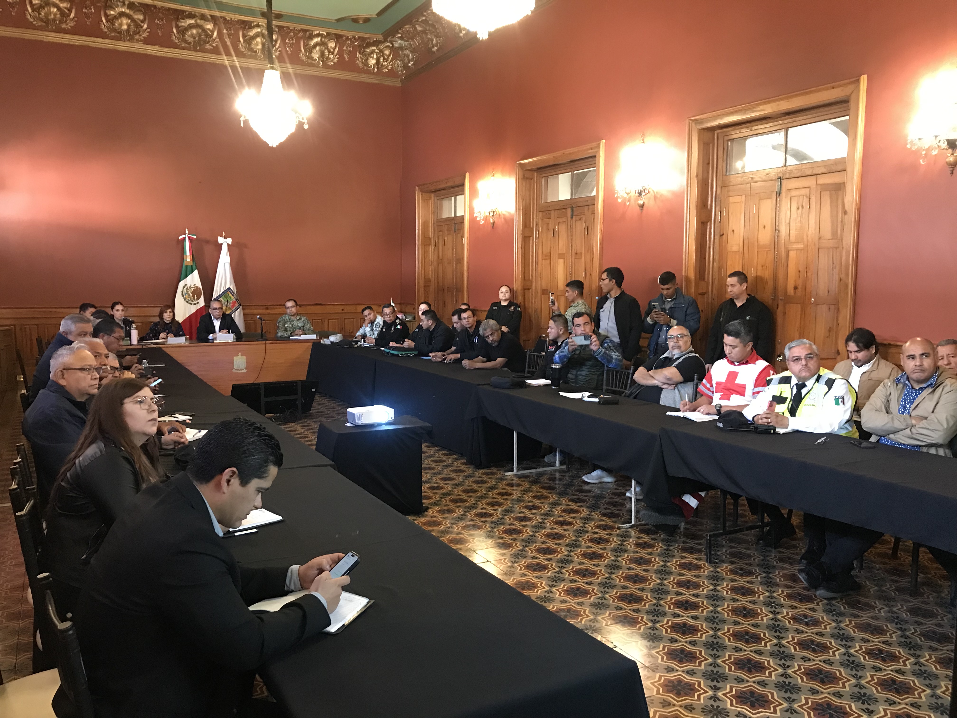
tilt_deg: -5.7
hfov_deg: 63.4
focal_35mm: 28
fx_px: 774
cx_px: 478
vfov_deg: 49.7
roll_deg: -0.3
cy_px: 359
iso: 80
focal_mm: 3.99
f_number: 1.8
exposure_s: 1/7
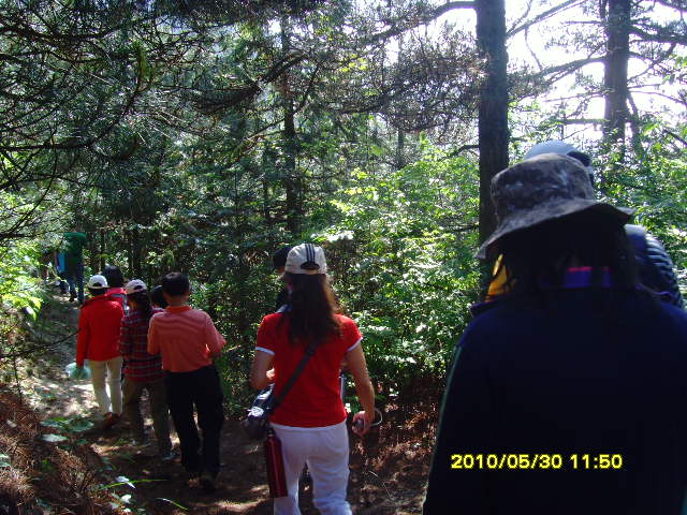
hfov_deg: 47.9
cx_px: 344
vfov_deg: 36.8
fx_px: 774
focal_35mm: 39
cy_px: 258
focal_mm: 6.6
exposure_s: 1/125
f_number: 3.5
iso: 80
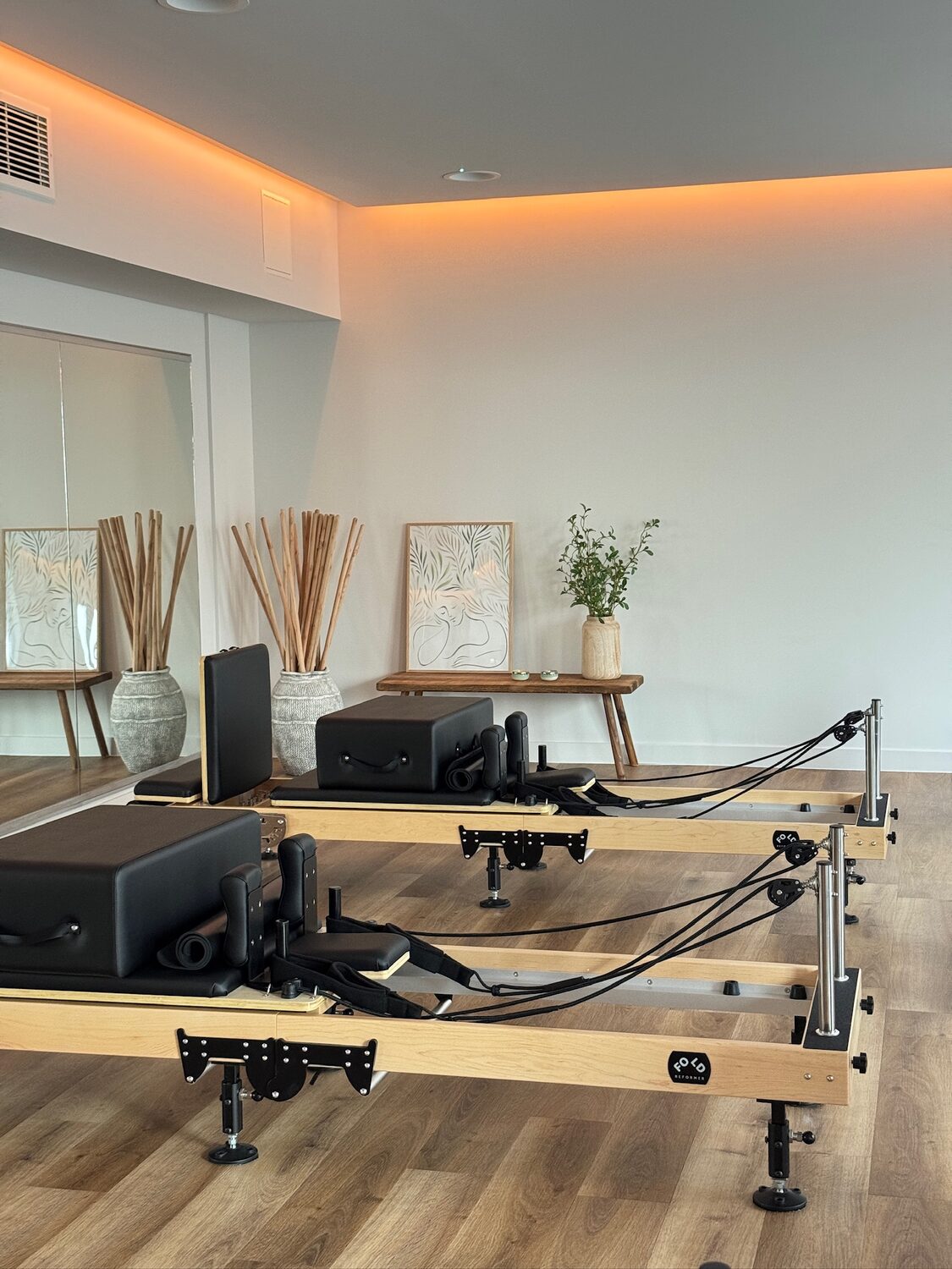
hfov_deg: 30.3
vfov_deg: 39.7
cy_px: 634
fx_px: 1760
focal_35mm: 48
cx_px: 476
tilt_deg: -4.5
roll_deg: +1.0
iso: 400
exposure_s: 1/39
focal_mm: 6.76
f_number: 1.78
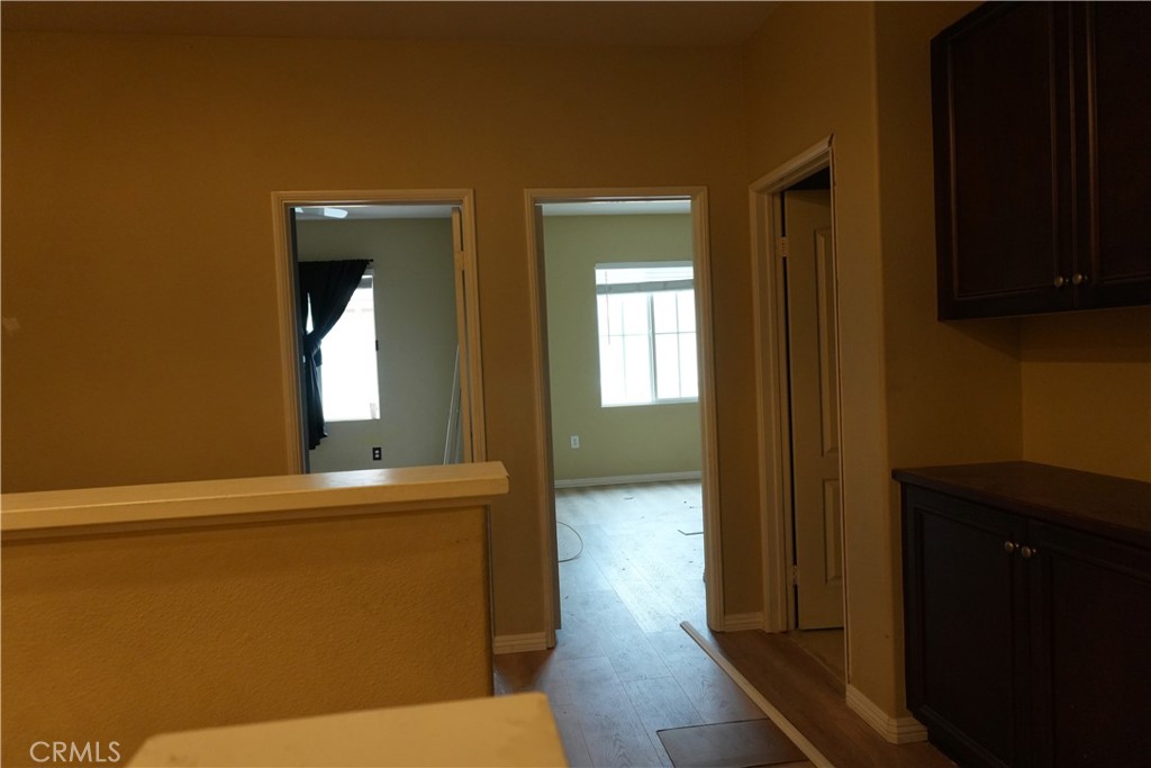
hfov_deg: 73.7
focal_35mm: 24
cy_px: 384
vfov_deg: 53.1
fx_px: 767
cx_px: 576
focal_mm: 16
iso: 1250
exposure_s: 1/160
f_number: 4
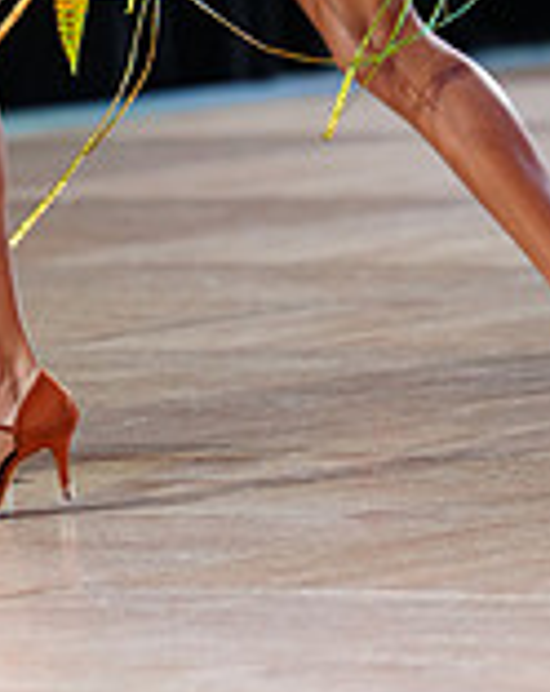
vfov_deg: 3.8
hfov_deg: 3.0
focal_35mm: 511
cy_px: -213
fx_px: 10438
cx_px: -11
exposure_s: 1/500
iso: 2000
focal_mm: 146
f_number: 2.8
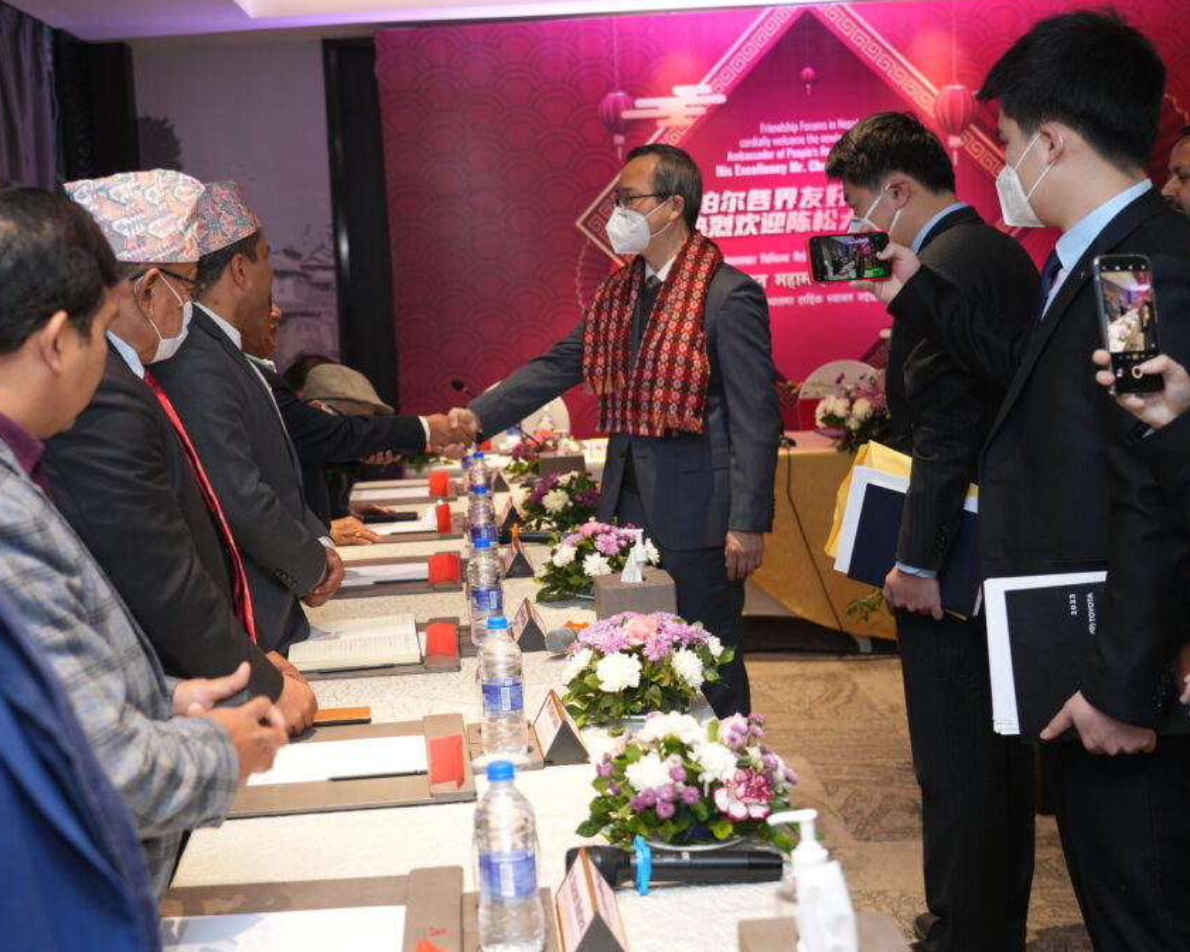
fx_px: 1691
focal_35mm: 48
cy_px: 473
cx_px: 484
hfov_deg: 38.6
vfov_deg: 31.5
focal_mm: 42
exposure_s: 1/60
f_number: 4
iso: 1250
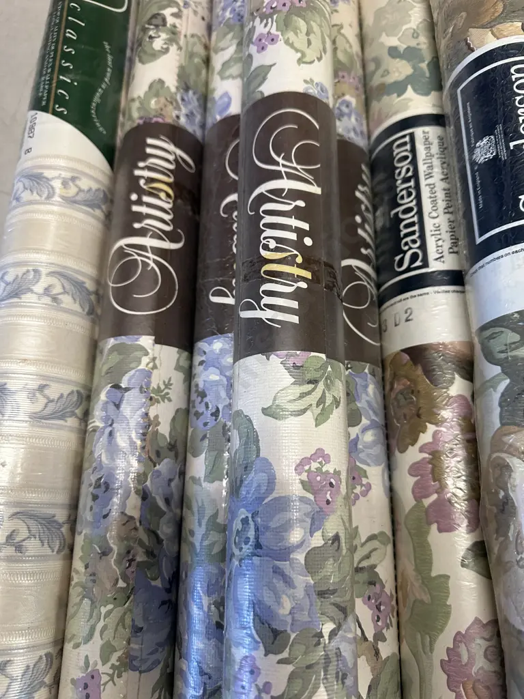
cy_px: 350
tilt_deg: -72.8
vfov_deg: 71.6
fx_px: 484
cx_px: 262
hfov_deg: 56.8
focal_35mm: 24
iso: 200
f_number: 1.78
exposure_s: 1/100
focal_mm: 6.86
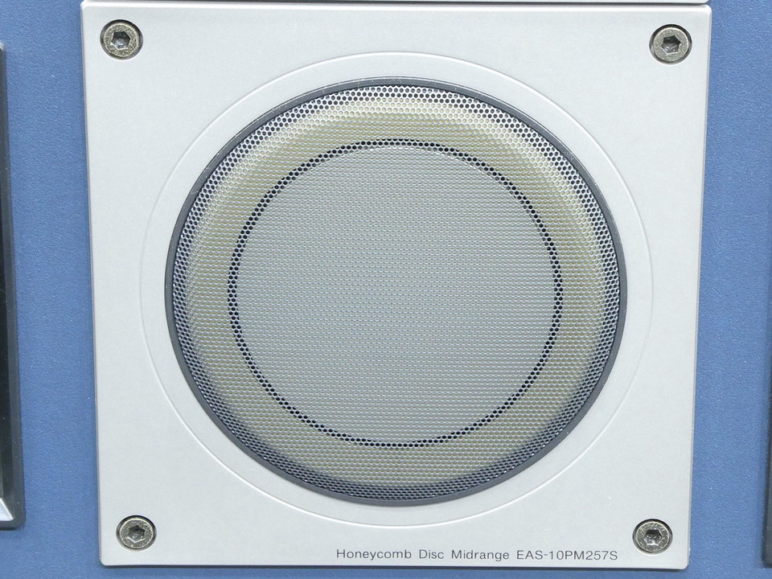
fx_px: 3011
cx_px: 386
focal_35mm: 135
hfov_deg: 14.6
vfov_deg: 11.0
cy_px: 290
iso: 400
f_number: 7.1
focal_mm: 24.2
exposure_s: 1.3
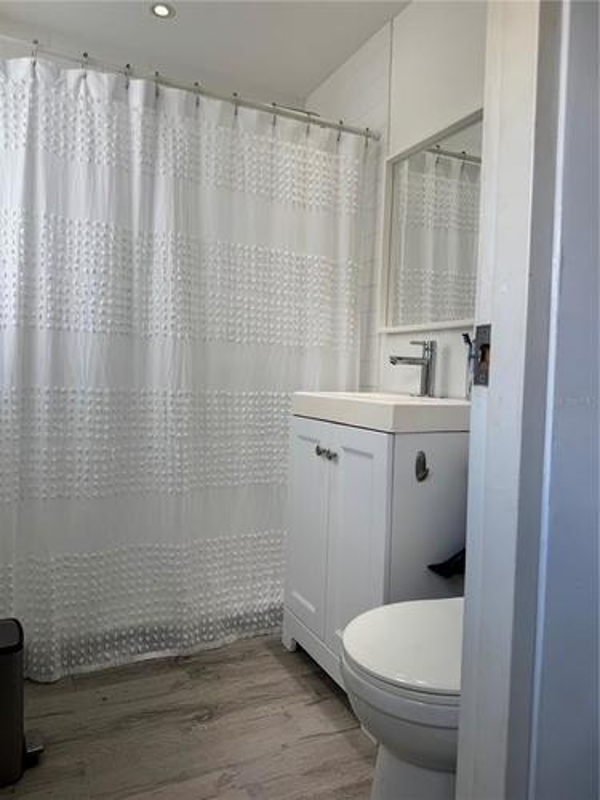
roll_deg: -1.2
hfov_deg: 56.8
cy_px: 400
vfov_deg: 71.6
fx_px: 555
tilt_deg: -2.9
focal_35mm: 24
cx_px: 300
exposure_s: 1/264
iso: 64
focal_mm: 6.76
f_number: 1.78
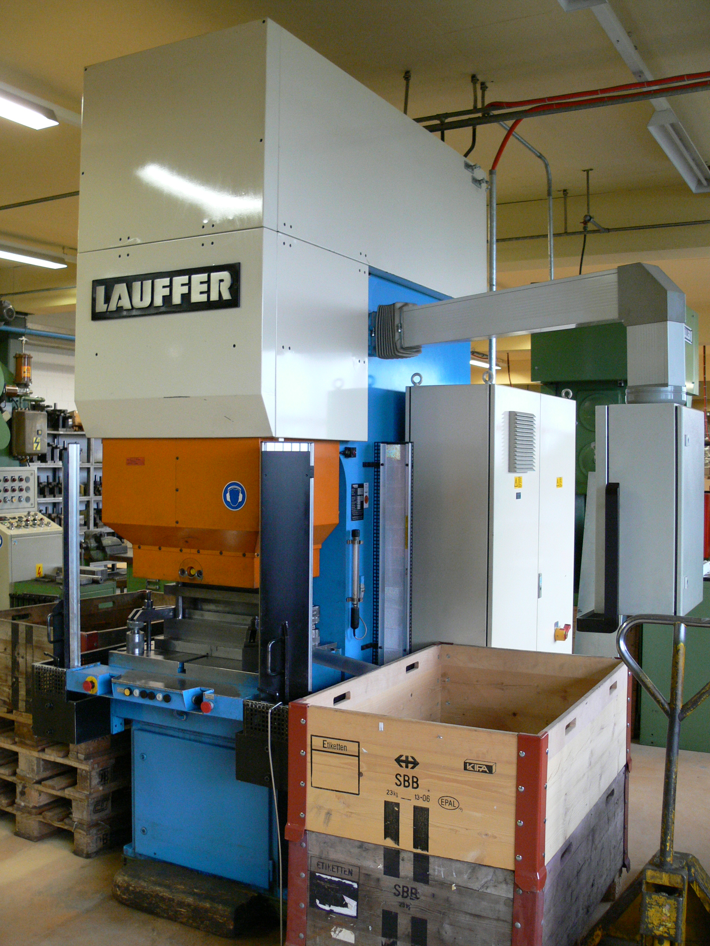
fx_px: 957
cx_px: 355
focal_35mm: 35
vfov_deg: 52.6
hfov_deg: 40.7
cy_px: 473
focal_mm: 7.4
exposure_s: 1/20
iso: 200
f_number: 2.8
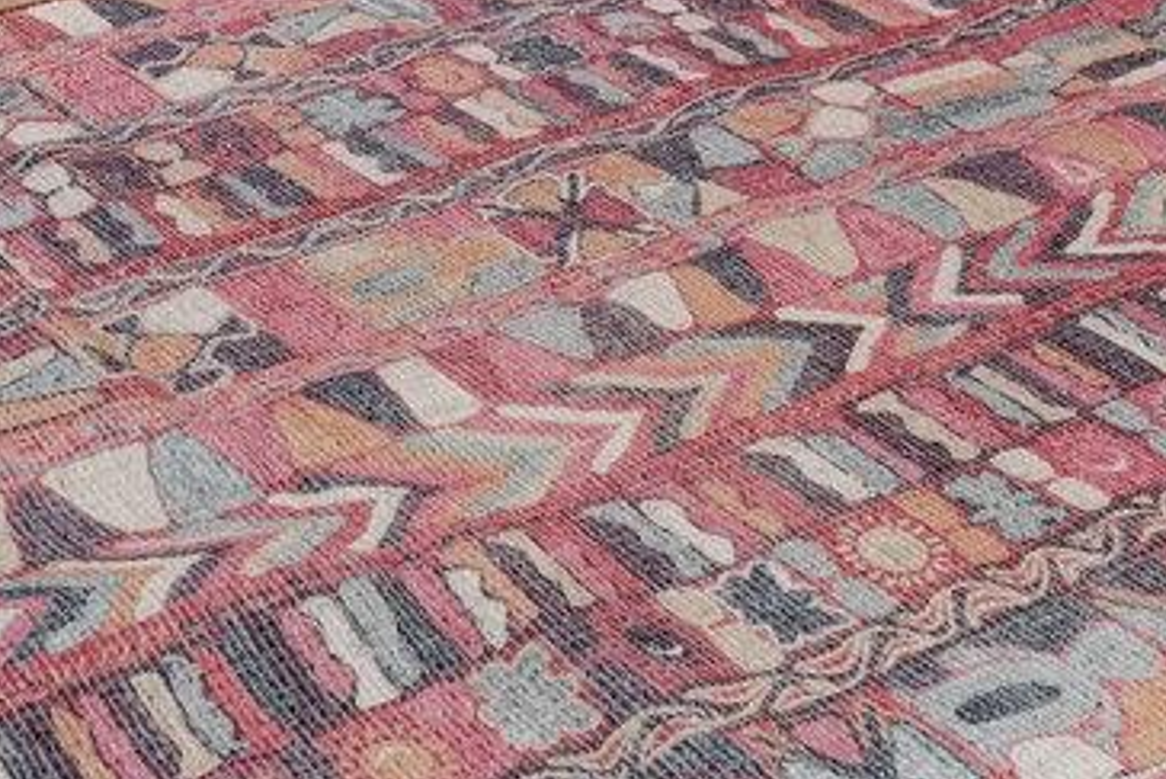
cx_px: 147
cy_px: -1286
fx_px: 2916
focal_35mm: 90
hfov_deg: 22.1
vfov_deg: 11.5
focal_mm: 16
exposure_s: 1/40
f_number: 8
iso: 1250
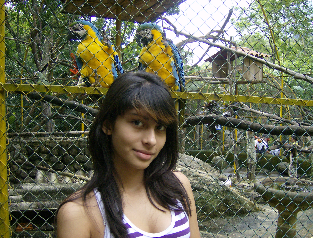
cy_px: 119
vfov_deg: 40.0
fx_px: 327
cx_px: 156
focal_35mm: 36
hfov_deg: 51.1
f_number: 2.8
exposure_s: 1/190
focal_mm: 6
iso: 100
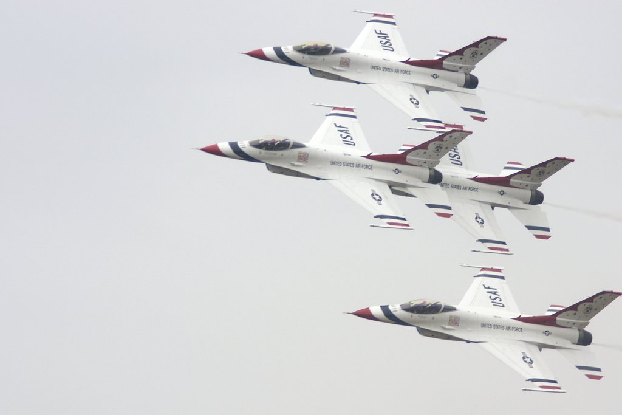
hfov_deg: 6.5
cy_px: 208
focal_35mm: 315
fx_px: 5443
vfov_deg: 4.4
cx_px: 311
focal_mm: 210
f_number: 6.3
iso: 200
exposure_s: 1/500
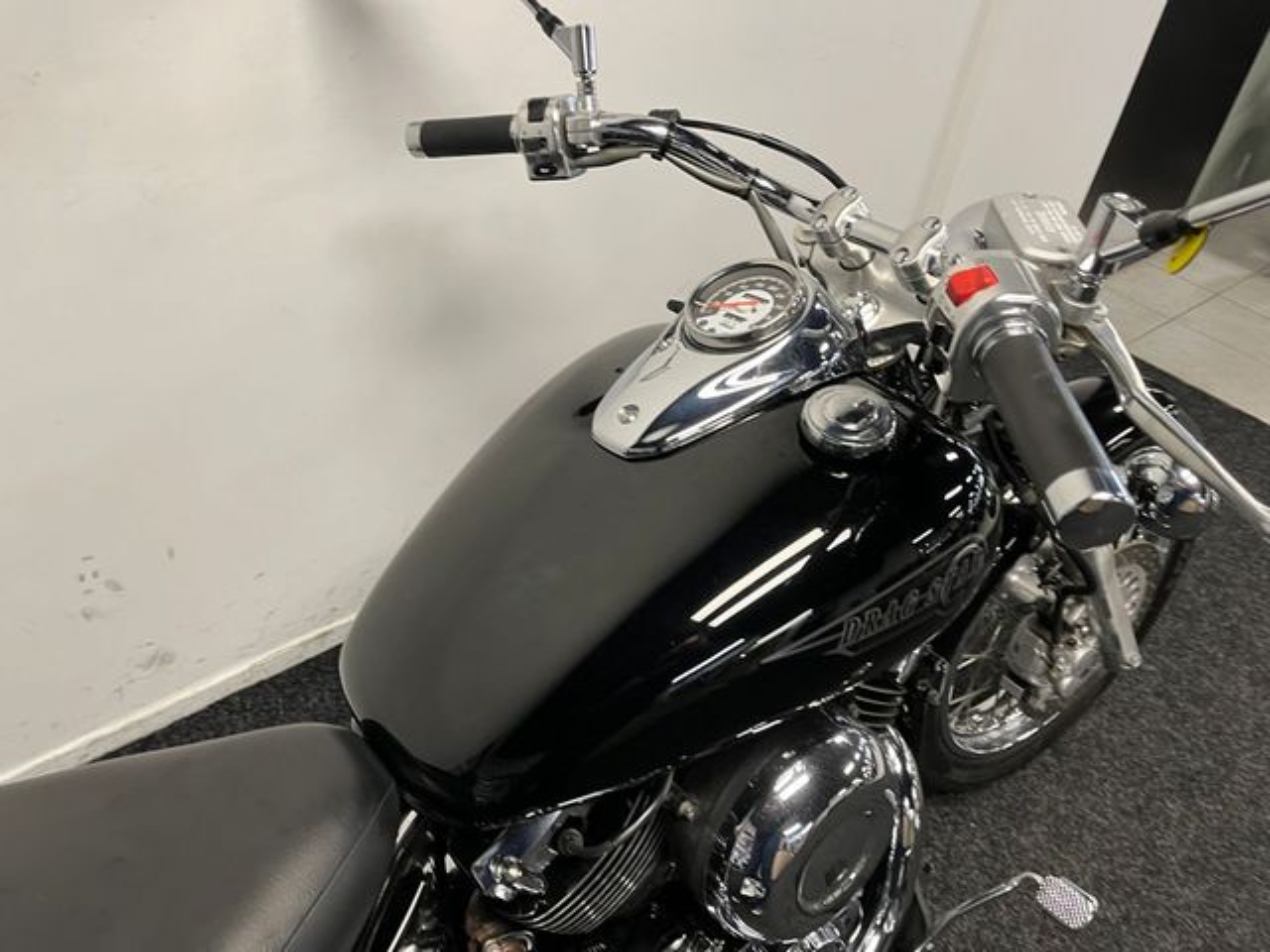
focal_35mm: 26
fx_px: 954
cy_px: 476
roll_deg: -10.8
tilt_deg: -40.1
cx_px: 635
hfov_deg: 67.3
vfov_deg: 53.1
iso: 100
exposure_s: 1/50
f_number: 1.6
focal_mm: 5.1
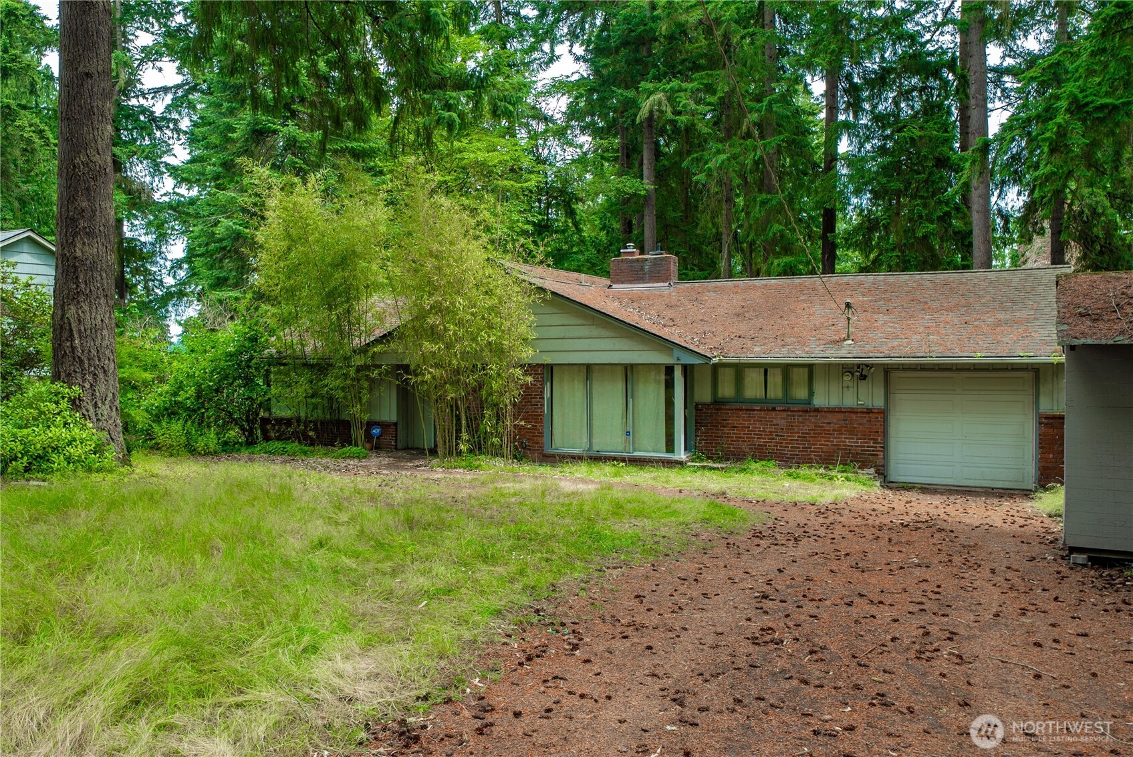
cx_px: 566
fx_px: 756
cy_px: 378
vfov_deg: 53.2
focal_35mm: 24
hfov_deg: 73.7
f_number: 7.1
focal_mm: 24
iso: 80
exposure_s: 1/30
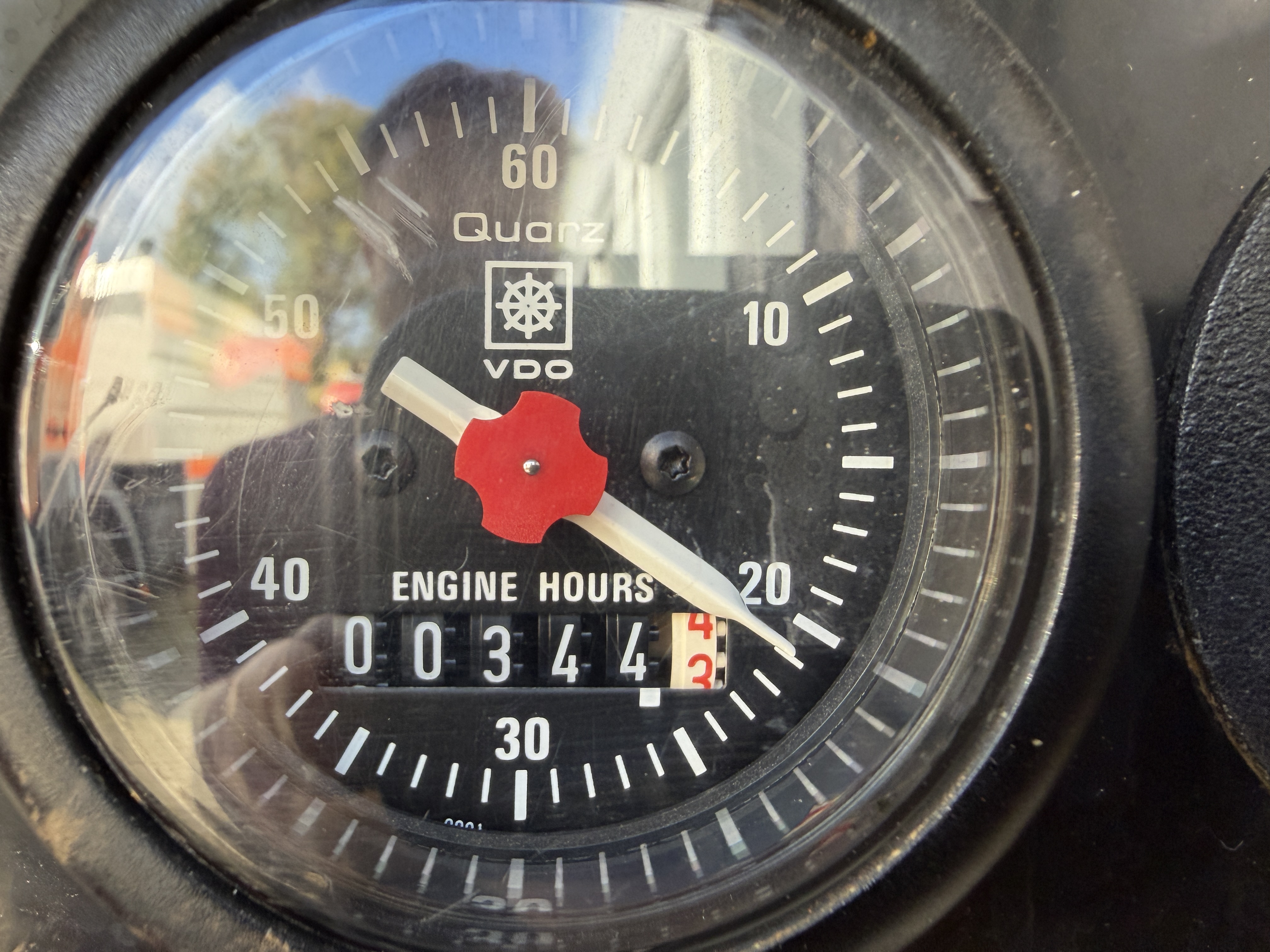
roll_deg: -0.6
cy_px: 476
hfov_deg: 71.6
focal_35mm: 24
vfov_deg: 56.8
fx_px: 881
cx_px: 635
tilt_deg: -2.5
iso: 125
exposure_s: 1/121
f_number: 2.2
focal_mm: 2.22
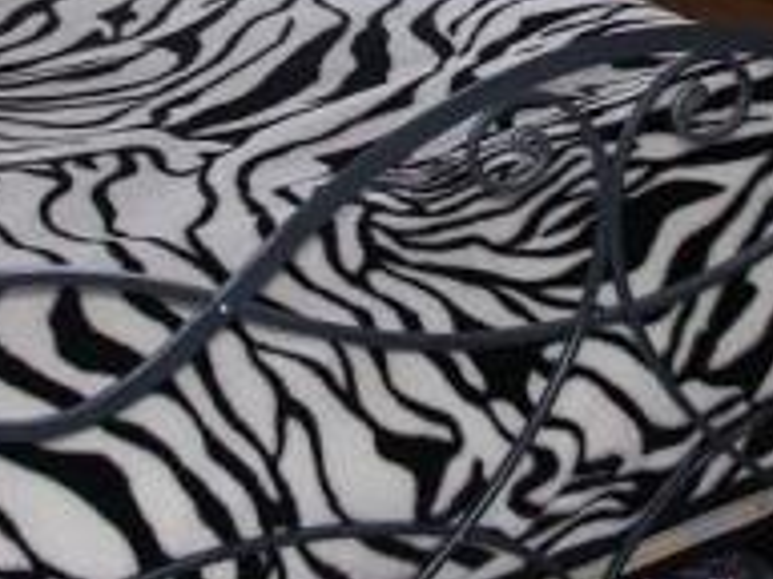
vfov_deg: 15.5
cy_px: -275
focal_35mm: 88
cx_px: 175
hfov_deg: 22.0
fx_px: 1965
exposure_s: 1/90
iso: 200
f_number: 2.8
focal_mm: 7.48
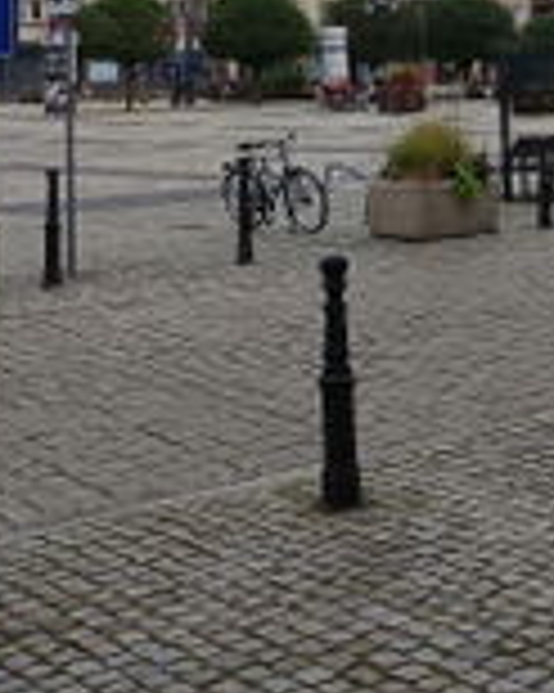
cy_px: -36
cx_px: 369
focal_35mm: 73
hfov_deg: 20.9
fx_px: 1498
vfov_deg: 24.6
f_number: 1.7
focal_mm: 5.31
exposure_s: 1/442
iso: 50
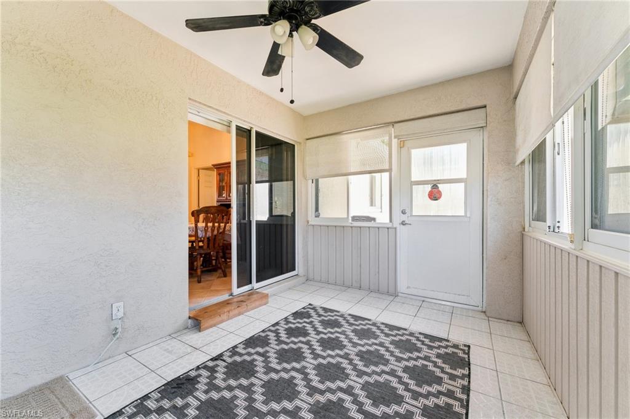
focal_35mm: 14
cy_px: 210
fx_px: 245
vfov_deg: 81.2
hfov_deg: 104.3
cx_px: 315
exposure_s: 1/13
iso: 250
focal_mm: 14
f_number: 8
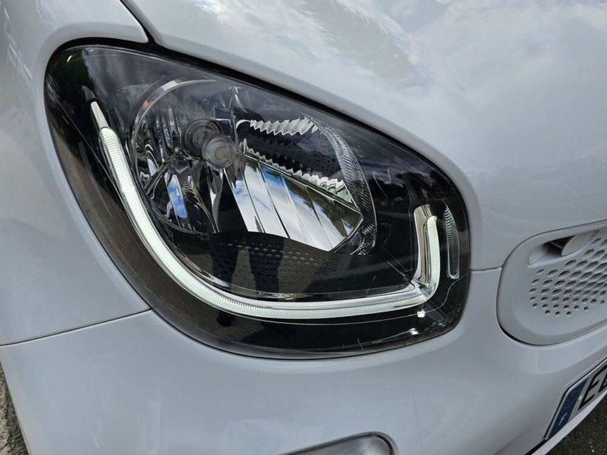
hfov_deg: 73.9
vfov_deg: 58.9
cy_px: 228
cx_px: 304
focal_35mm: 23
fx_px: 403
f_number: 1.7
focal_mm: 6.3
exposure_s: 1/1429
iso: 16
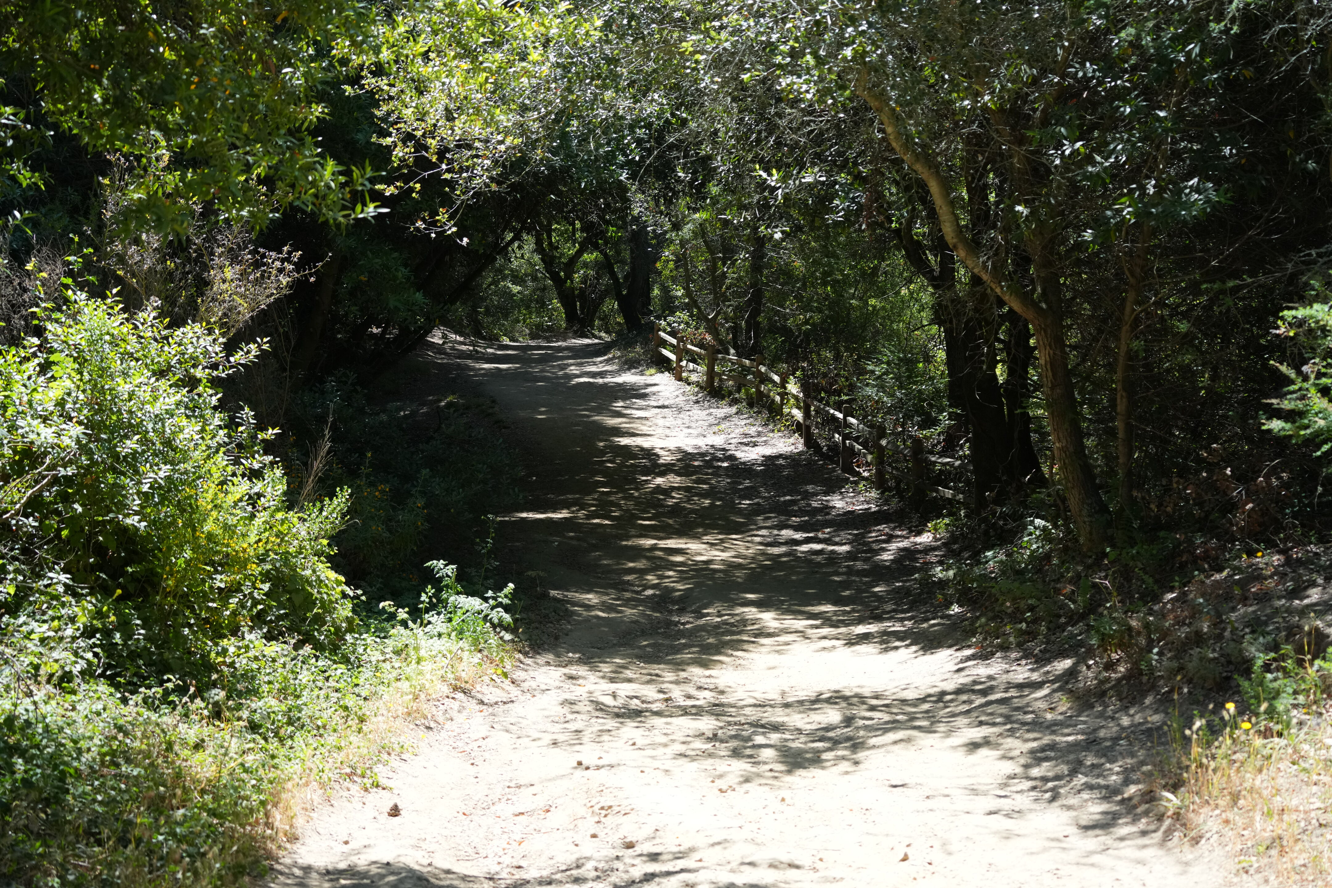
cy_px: 444
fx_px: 1850
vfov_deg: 27.0
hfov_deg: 39.6
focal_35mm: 50
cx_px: 666
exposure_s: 1/1600
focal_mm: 50
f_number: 4.5
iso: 1250
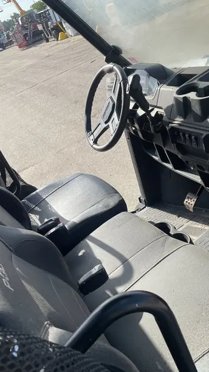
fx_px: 335
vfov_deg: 58.0
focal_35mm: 34
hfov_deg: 34.7
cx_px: 108
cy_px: 199
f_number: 1.6
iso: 32
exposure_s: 1/1855
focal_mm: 4.2
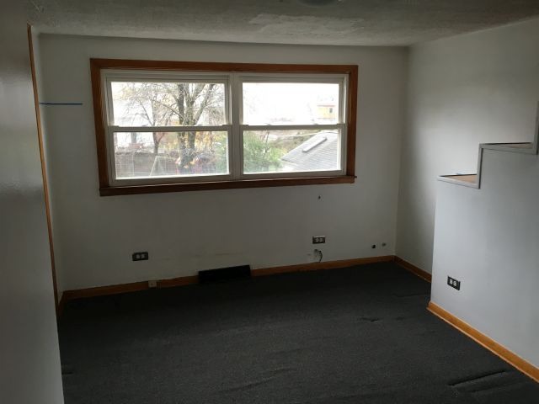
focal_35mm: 29
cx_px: 270
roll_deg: +0.8
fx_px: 452
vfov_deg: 48.2
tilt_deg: -10.4
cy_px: 202
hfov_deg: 61.7
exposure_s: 1/30
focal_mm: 4.15
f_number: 2.2
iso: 64
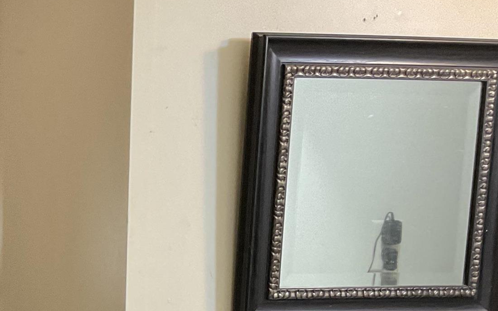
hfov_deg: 22.3
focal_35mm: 86
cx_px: -95
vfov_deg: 14.8
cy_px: 335
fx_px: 1167
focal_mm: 3
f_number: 1.8
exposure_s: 1/60
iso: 100
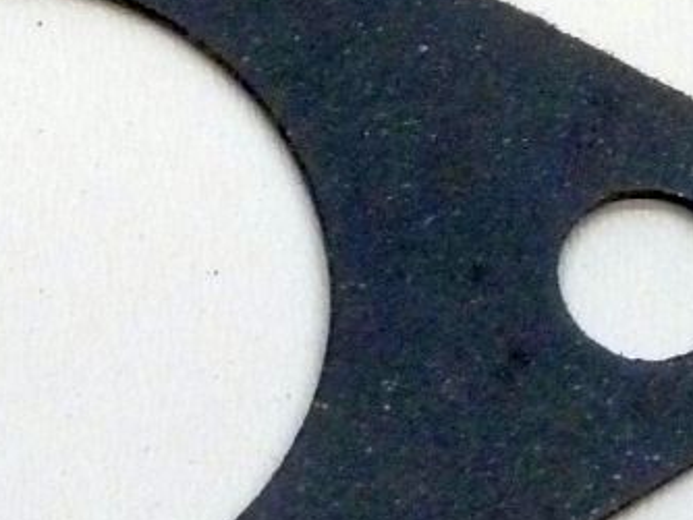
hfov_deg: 9.8
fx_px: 4027
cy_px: 296
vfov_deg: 7.4
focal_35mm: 201
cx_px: -22
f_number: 4.1
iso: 400
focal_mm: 11.9
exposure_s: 1/30
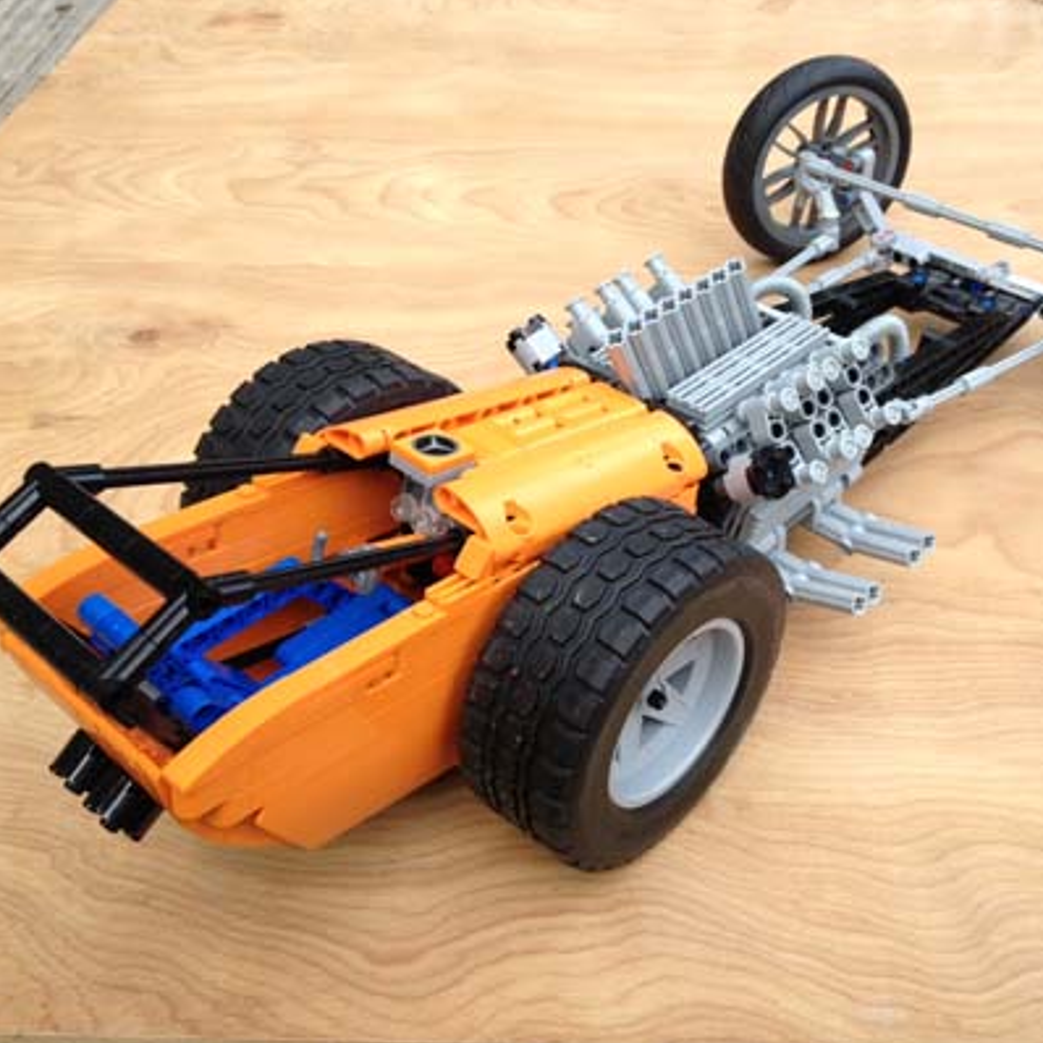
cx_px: 637
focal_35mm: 42
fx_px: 1432
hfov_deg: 39.8
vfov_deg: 40.0
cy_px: 520
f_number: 2.4
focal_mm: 4.28
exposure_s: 1/120
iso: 64
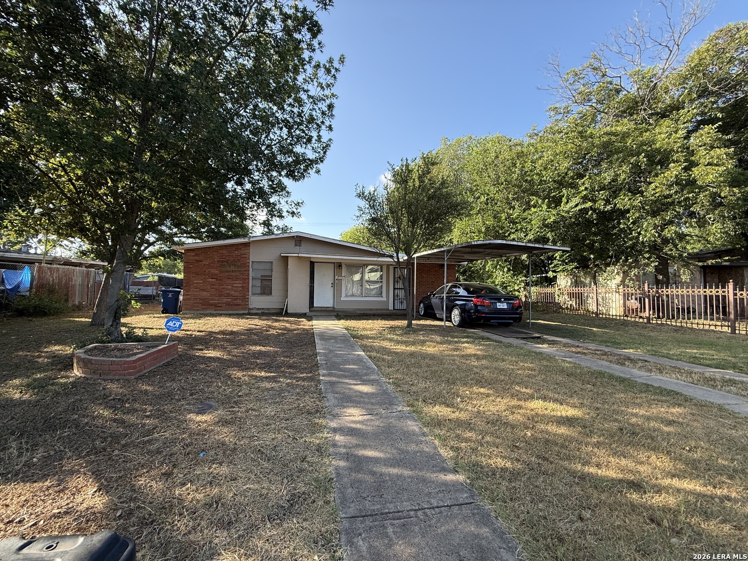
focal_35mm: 14
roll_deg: -0.8
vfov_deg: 85.7
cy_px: 280
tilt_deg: +2.5
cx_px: 374
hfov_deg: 102.1
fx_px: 303
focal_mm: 2.22
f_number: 2.2
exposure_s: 1/403
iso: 64
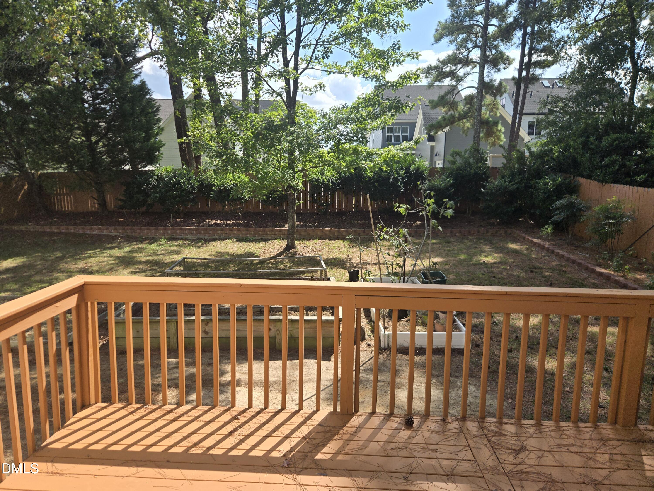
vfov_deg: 58.9
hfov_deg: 73.9
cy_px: 246
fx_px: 435
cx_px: 327
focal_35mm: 23
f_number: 1.8
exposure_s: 1/1157
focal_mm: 5.4
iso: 25
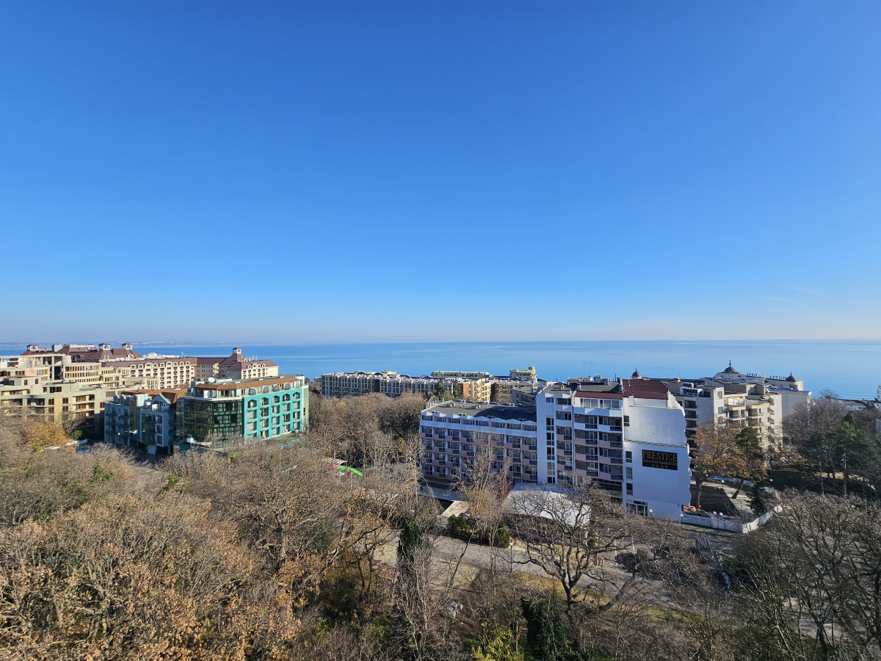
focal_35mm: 13
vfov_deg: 89.9
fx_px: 331
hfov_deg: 106.2
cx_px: 440
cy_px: 330
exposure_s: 1/2643
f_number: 2.2
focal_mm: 2.2
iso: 50
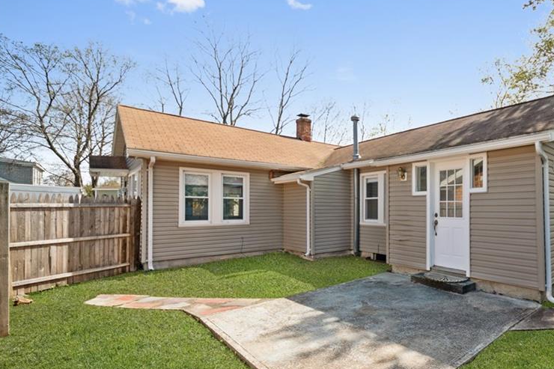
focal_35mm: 18
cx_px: 377
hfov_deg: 86.3
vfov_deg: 66.8
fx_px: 277
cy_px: 220
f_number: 5.6
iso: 400
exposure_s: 1/640
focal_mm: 13
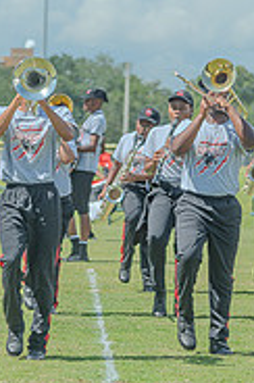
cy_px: 198
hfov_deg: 4.7
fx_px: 3123
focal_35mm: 294
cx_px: 120
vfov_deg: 7.0
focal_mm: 120
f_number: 4
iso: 100
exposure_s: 1/320
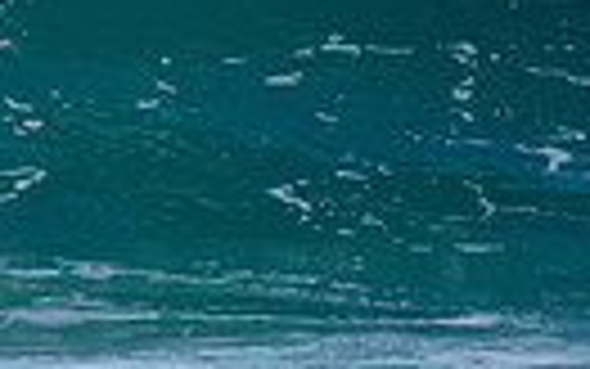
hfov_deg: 0.9
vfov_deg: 0.6
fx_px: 36339
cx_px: -576
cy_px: -304
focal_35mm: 2259
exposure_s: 1/2000
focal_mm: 500
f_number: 5.6
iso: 160
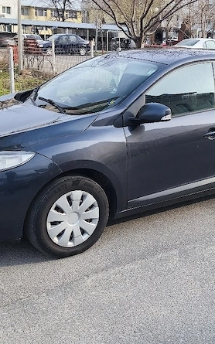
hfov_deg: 25.6
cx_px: 151
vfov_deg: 40.3
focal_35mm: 50
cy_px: 172
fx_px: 469
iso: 50
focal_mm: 6.18
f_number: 1.65
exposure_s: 1/357
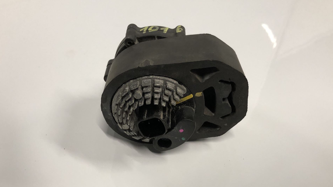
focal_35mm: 33
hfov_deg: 59.5
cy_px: 111
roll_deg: +0.2
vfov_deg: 35.5
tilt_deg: -43.2
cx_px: 171
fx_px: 291
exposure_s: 1/25
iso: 32
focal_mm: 3.99
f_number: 1.8
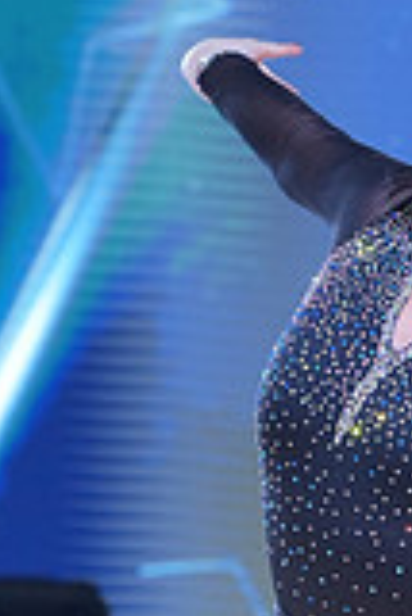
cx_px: 479
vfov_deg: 5.0
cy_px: 820
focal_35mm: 406
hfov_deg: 3.4
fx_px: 6954
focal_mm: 112
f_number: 5.6
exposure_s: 1/400
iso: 1600
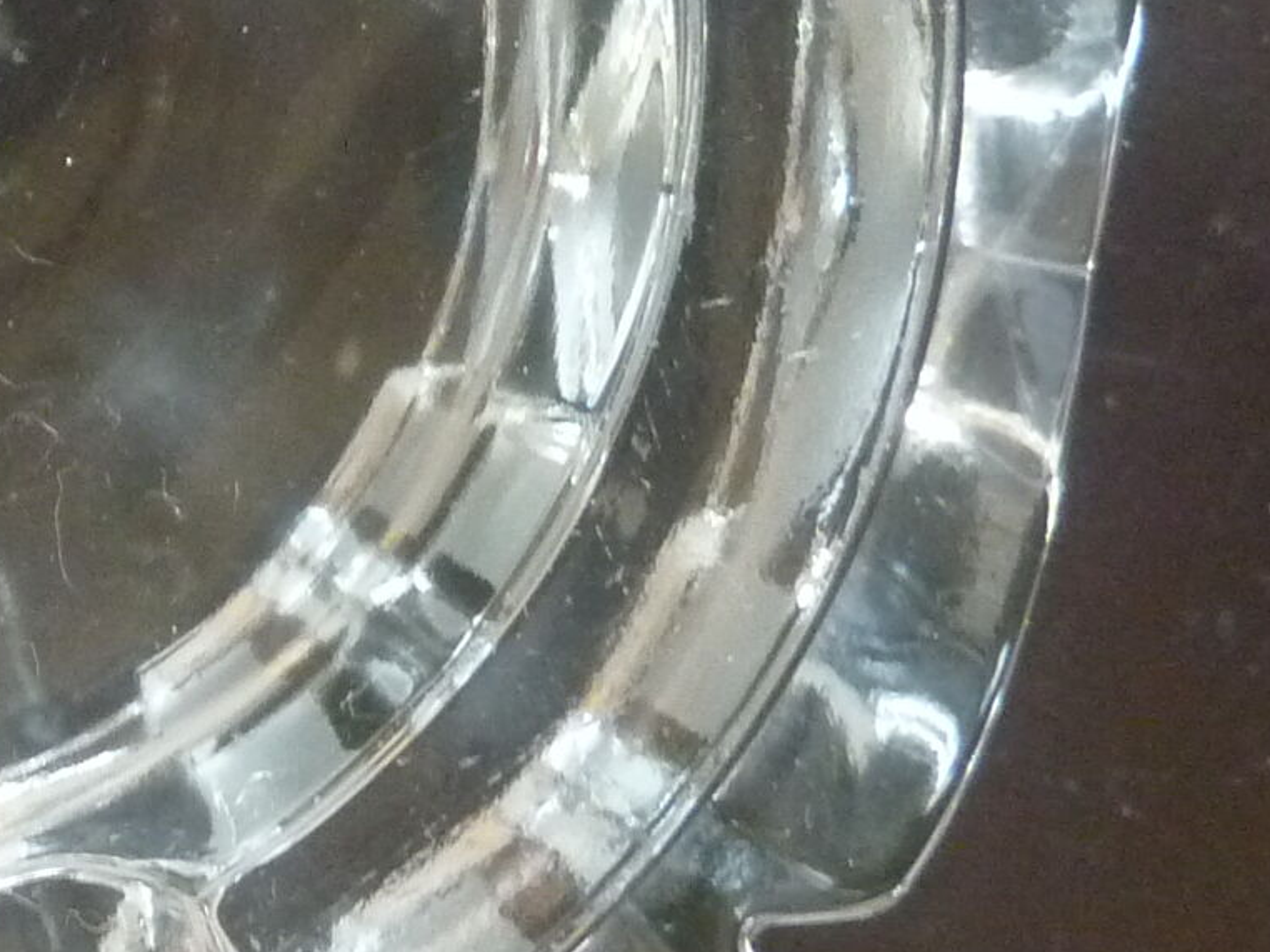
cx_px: -395
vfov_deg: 17.1
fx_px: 3081
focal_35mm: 84
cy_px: -18
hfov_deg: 21.1
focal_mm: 4.1
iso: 400
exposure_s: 1/20
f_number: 3.3
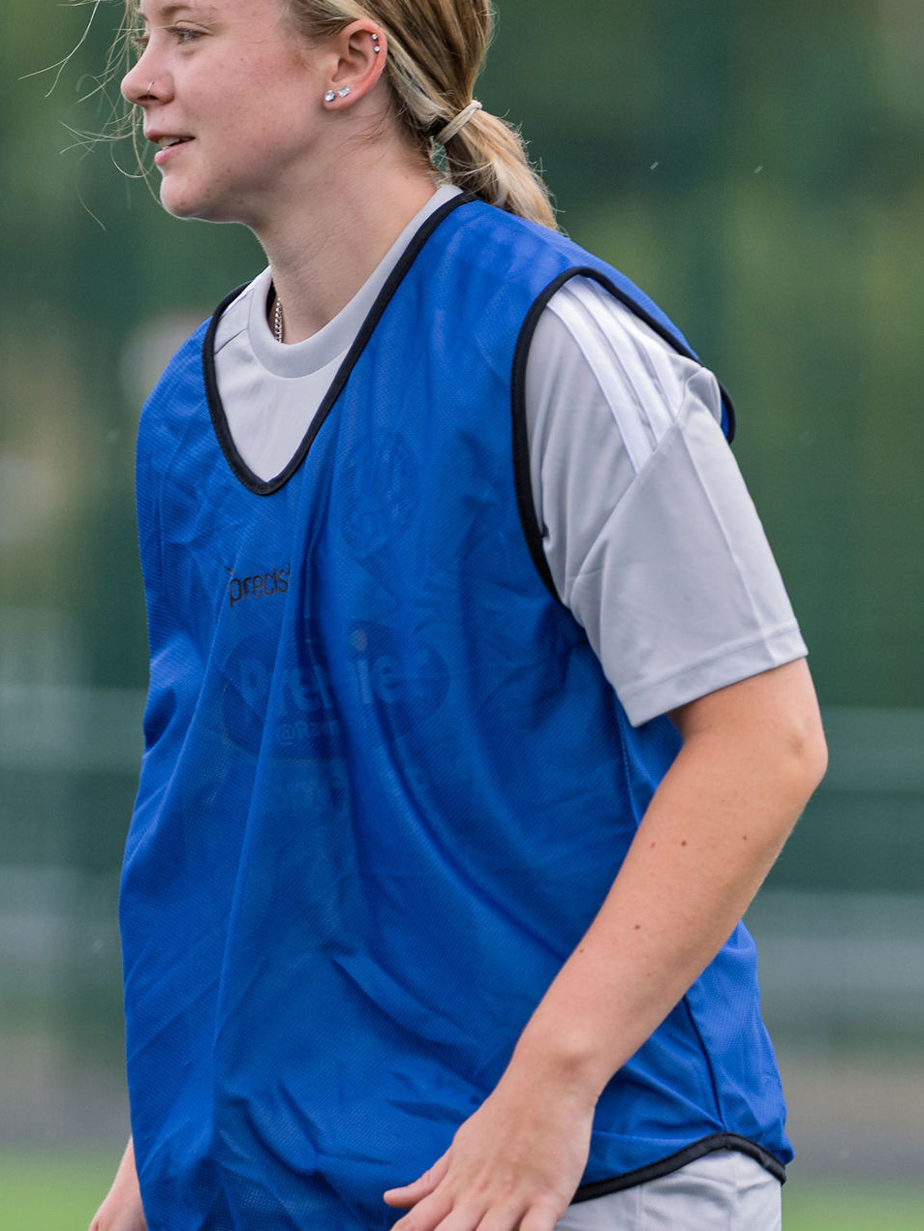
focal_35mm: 681
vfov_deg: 2.9
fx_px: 24225
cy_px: 848
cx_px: 512
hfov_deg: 2.2
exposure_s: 1/800
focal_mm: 200
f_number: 2.8
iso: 160
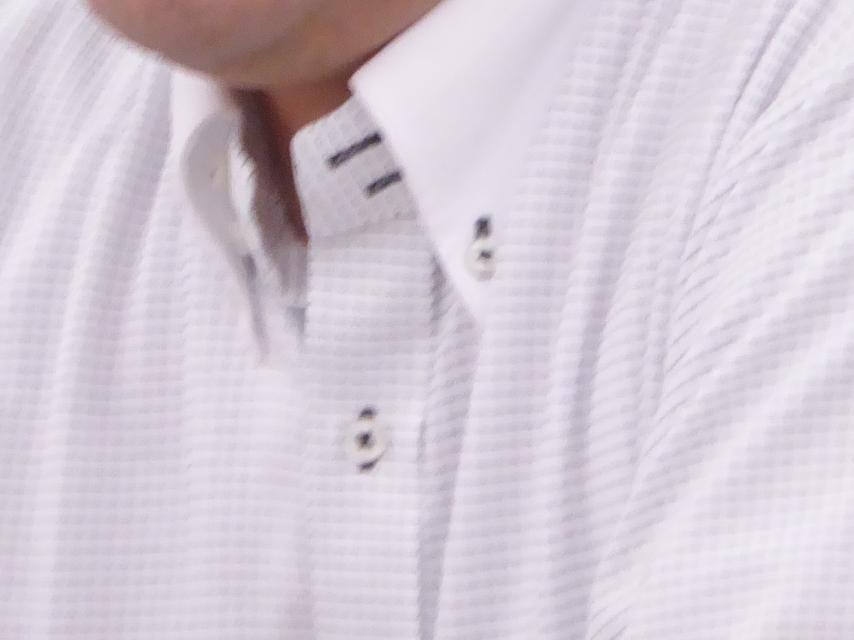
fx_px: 16132
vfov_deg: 2.3
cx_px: 338
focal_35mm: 654
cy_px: -154
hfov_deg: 3.0
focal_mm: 30.9
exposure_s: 1/20
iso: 400
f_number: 5.6
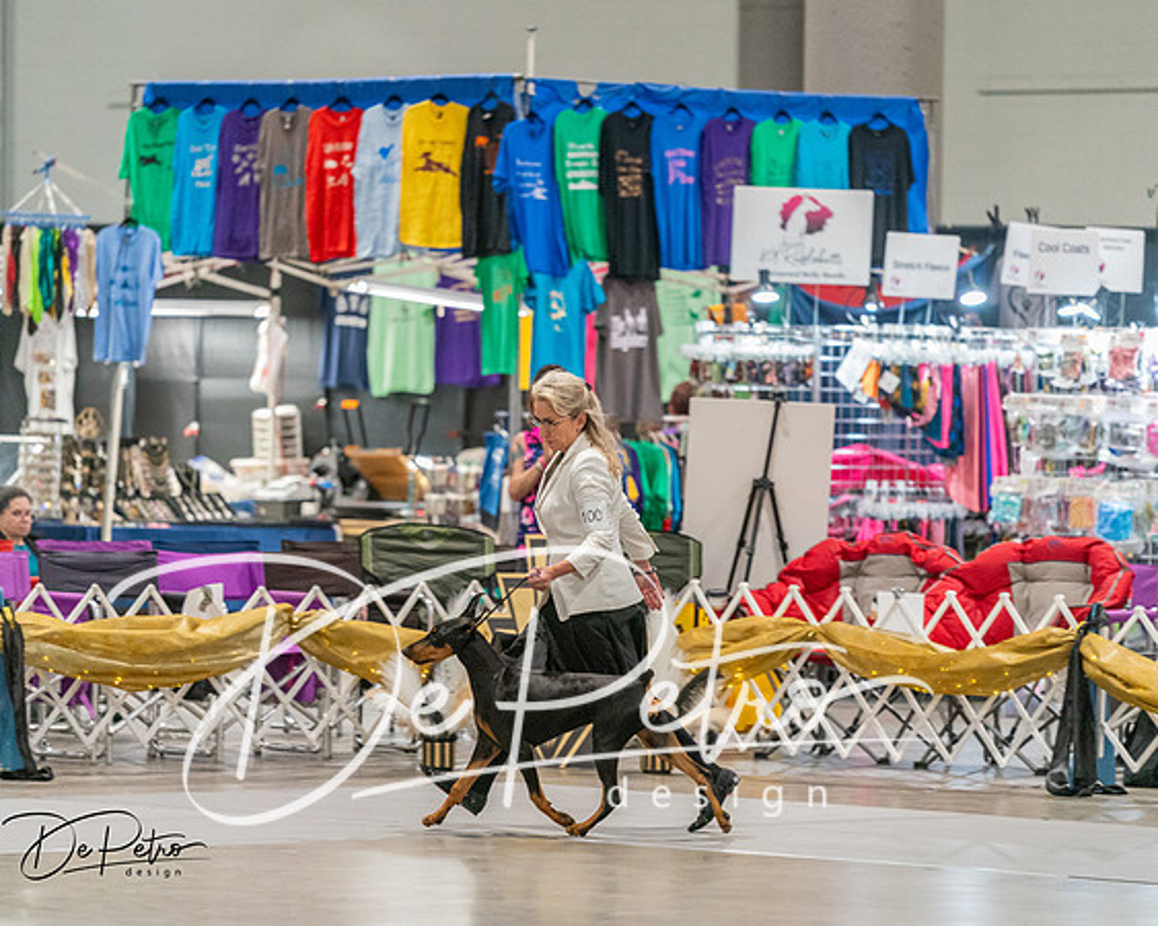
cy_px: 444
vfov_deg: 6.6
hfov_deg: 8.2
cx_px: 538
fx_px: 8042
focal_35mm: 235
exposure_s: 1/250
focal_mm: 200
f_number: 2.8
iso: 5000
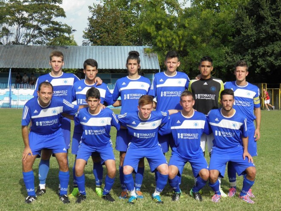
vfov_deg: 20.2
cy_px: 106
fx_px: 593
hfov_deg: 26.7
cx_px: 140
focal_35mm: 73
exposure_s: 1/250
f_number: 5.5
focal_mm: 13.2
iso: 50
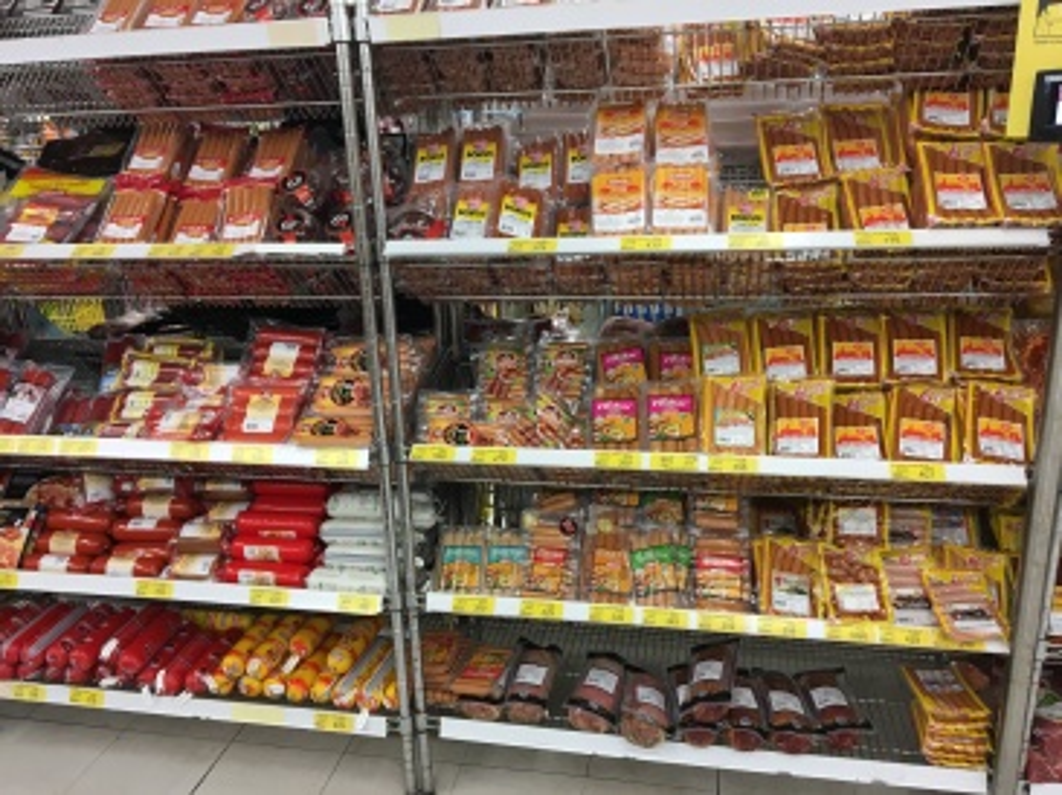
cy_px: 398
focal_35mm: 29
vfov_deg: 48.2
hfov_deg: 61.7
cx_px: 531
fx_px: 889
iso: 32
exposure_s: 1/33
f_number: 2.2
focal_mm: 4.15
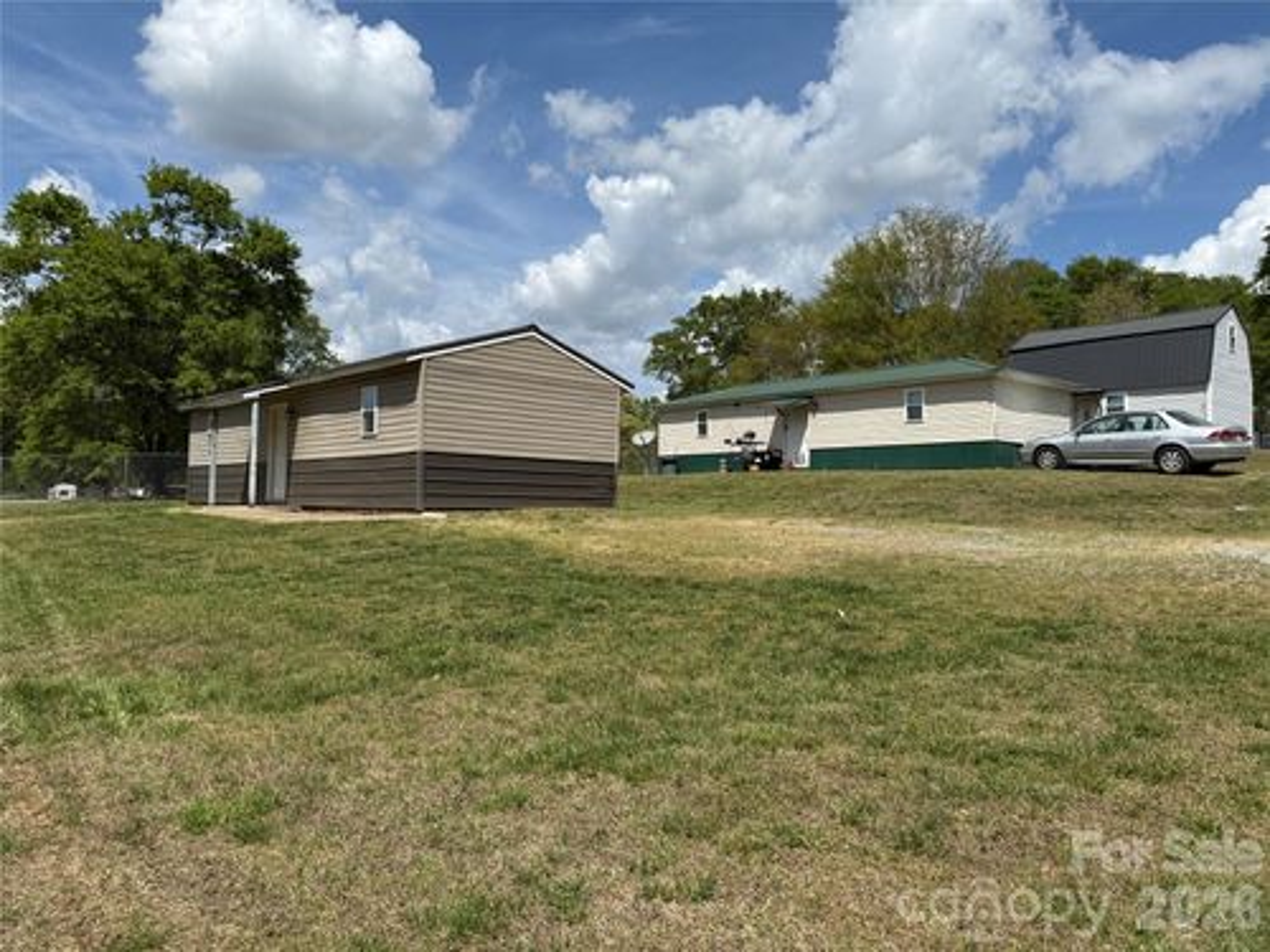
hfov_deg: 71.6
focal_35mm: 24
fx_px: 881
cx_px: 635
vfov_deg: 56.8
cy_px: 476
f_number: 1.78
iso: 80
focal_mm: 6.76
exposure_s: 1/7353
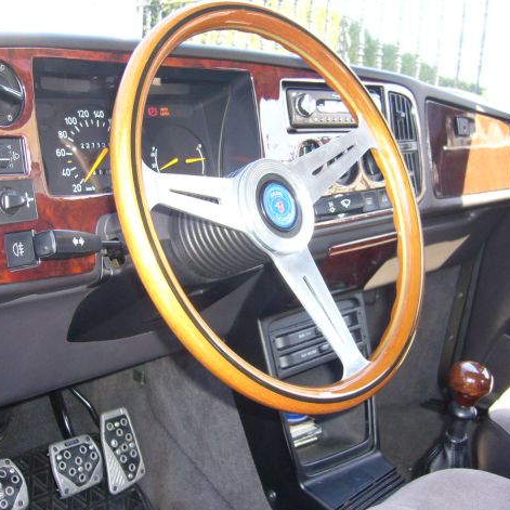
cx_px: 272
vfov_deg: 40.0
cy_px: 258
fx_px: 700
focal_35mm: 42
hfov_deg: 40.0
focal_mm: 5.8
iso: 160
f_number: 2.8
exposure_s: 1/60
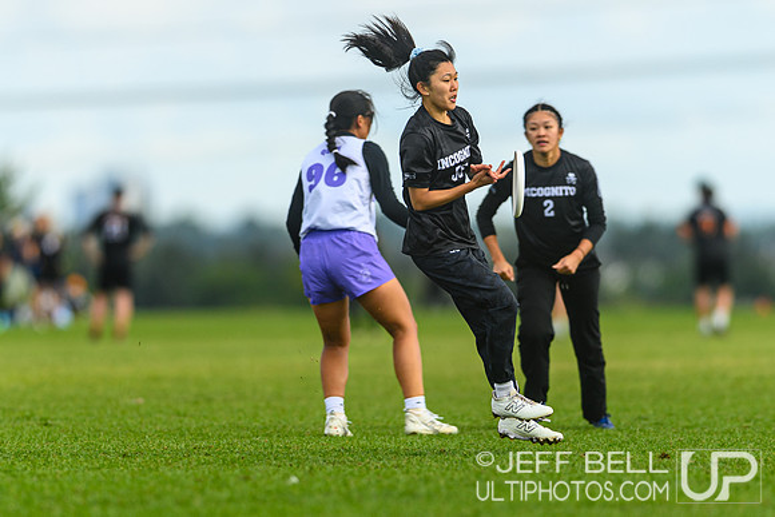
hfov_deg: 3.4
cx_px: 398
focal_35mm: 614
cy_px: 299
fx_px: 13216
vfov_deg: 2.2
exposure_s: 1/1000
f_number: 3.2
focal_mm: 400
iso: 100
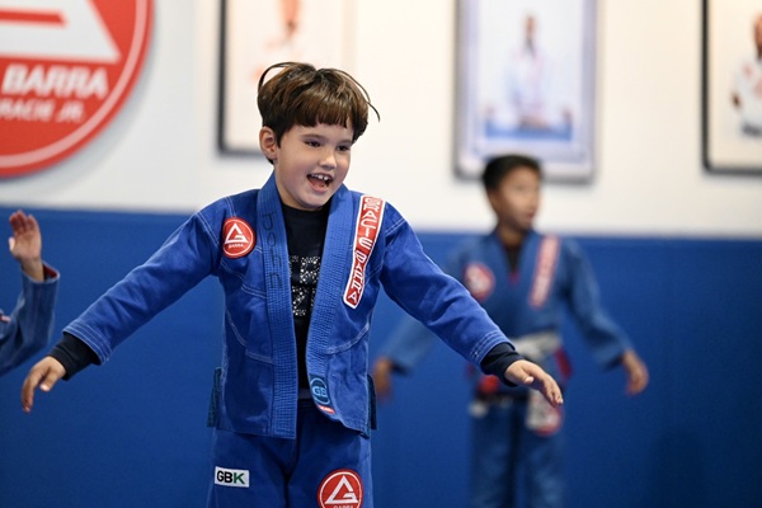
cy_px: 254
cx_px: 381
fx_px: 4233
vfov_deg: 6.9
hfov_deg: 10.3
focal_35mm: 200
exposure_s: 1/500
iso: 8000
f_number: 2.8
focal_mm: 200
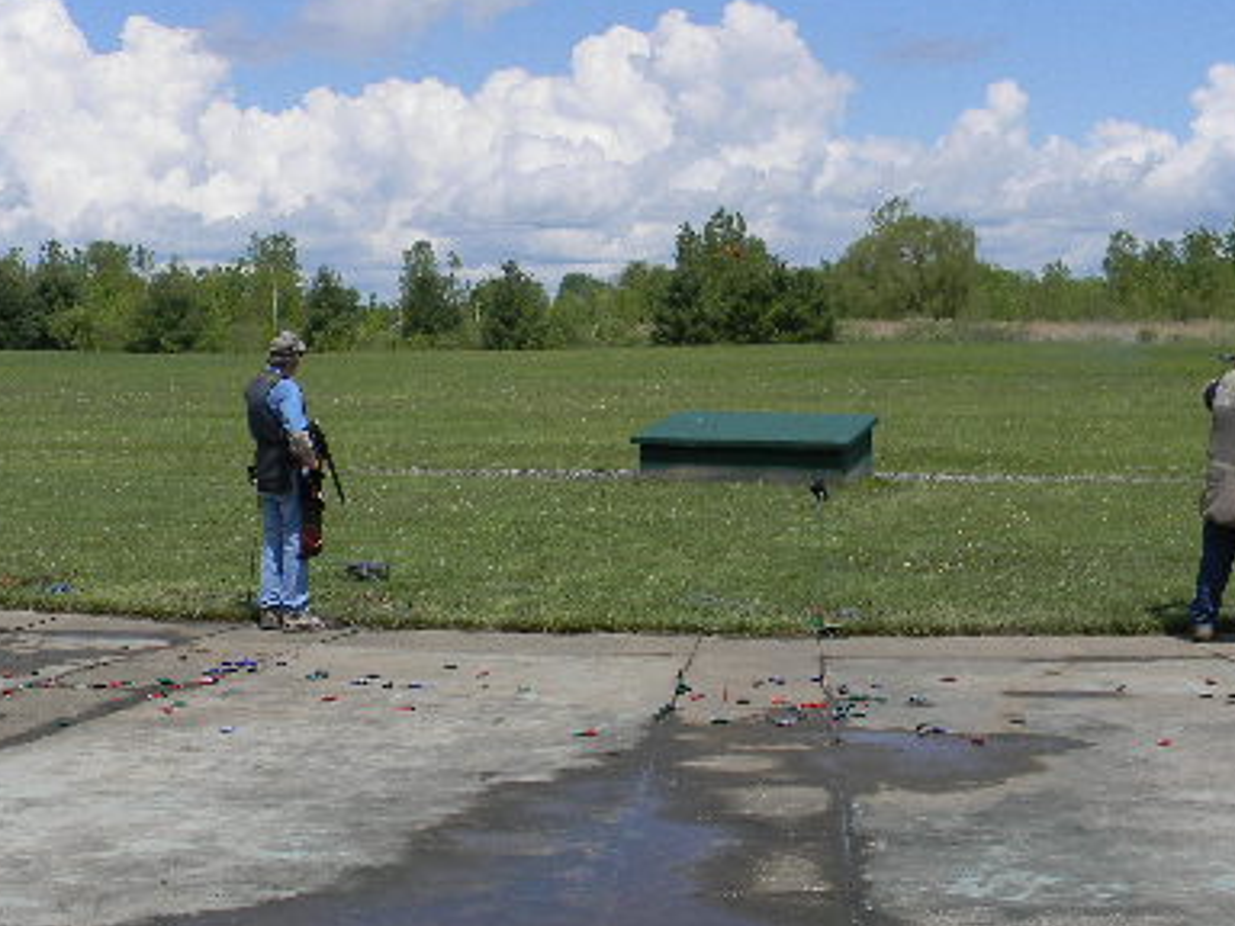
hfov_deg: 32.2
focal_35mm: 60
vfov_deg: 24.4
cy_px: 418
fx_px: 2141
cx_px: 566
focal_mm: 6.4
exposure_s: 1/370
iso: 80
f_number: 7.4
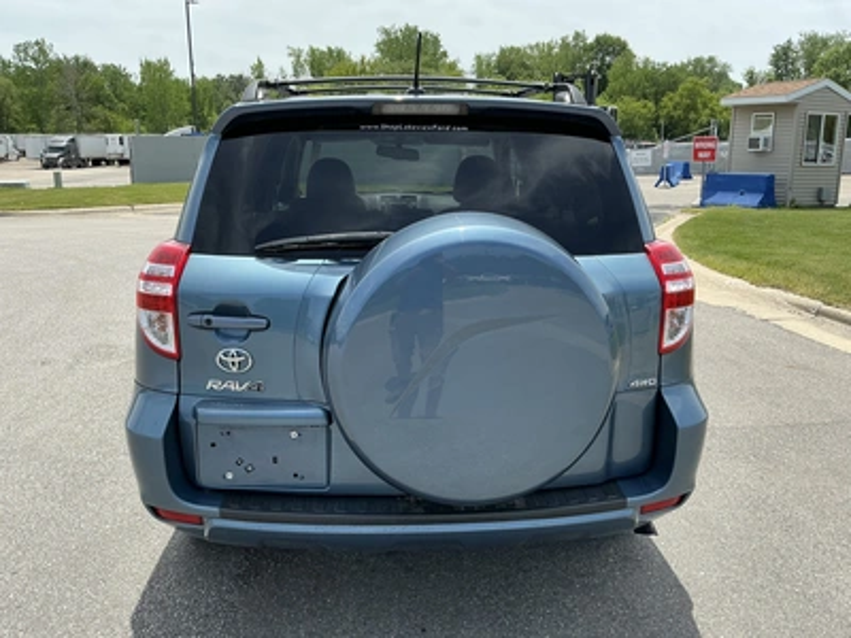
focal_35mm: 28
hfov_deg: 63.4
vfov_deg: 49.7
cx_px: 426
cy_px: 319
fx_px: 688
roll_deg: +0.9
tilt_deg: -15.0
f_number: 1.8
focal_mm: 3
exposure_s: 1/1055
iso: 25
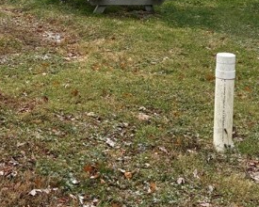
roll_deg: -0.1
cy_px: 3
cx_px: 38
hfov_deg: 26.1
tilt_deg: -6.6
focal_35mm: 71
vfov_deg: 20.9
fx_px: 544
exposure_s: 1/1420
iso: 50
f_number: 1.6
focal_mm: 5.96
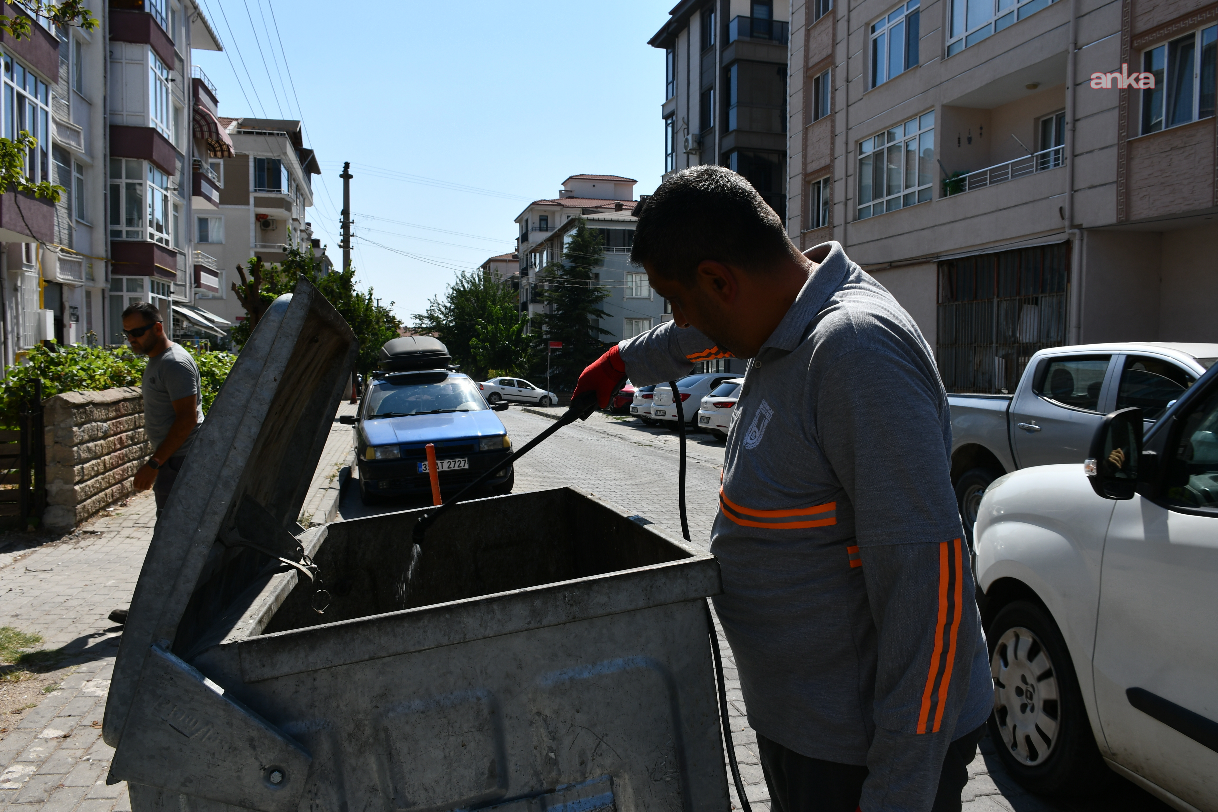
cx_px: 609
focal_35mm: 27
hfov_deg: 67.4
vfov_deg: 47.9
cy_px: 406
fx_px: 913
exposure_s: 1/320
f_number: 9
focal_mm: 18
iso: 100
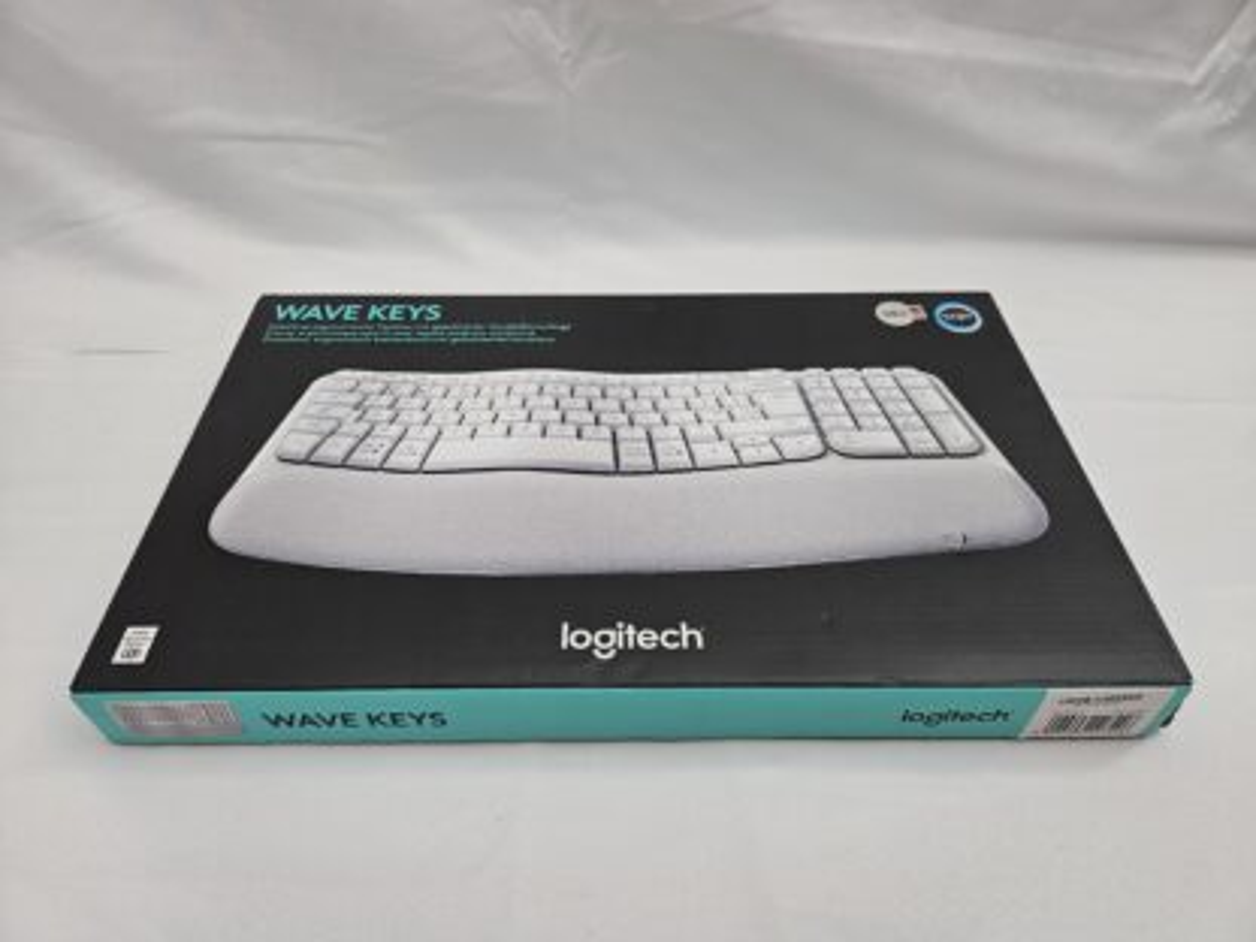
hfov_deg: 73.9
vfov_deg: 58.9
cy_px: 471
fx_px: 835
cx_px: 628
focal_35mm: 23
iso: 25
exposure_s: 1/144
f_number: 1.8
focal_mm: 5.4
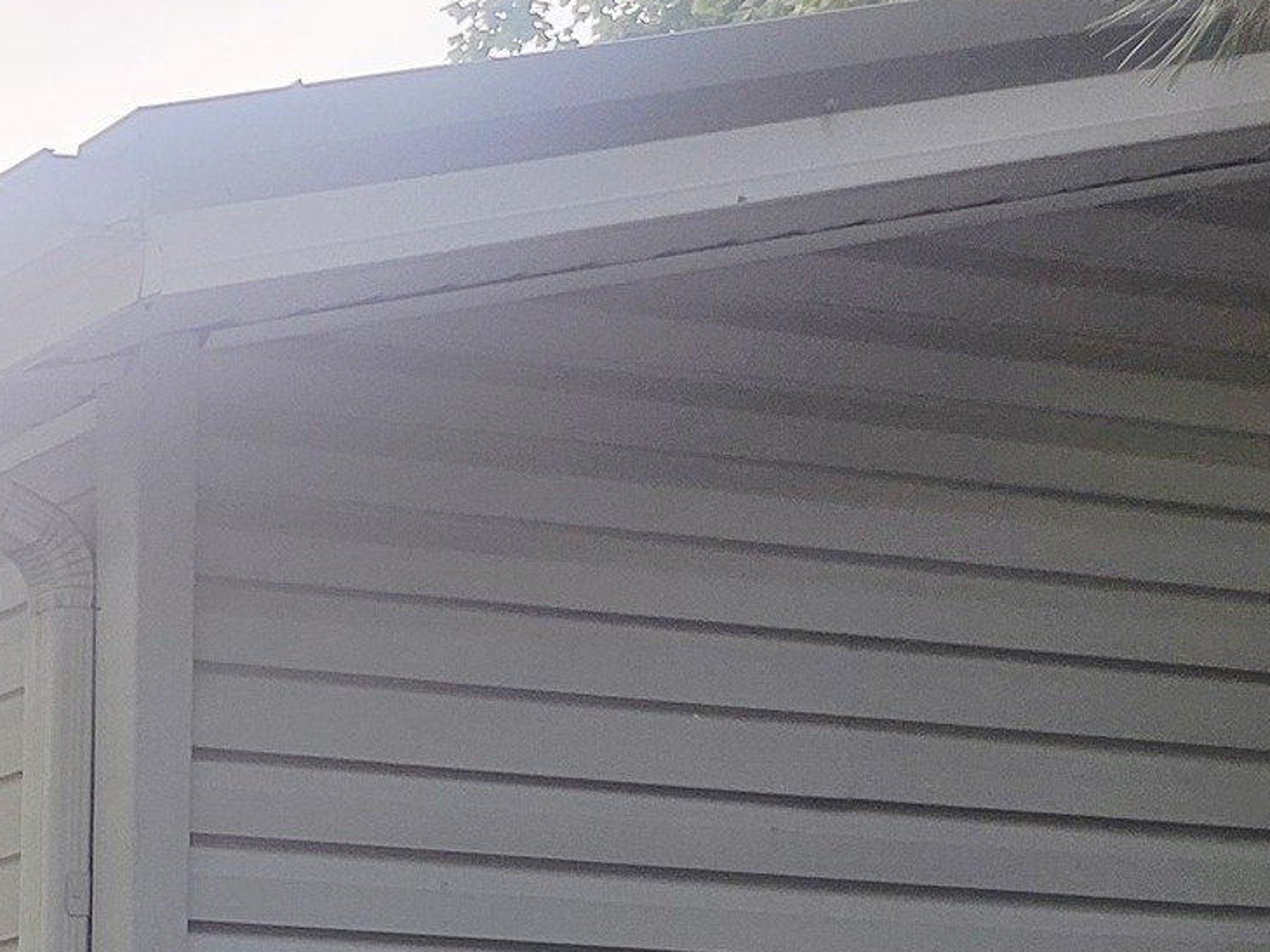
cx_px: -1061
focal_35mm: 101
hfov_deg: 16.2
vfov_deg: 13.5
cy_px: 1591
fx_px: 3704
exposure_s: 1/120
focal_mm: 6.7
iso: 40
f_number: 1.8
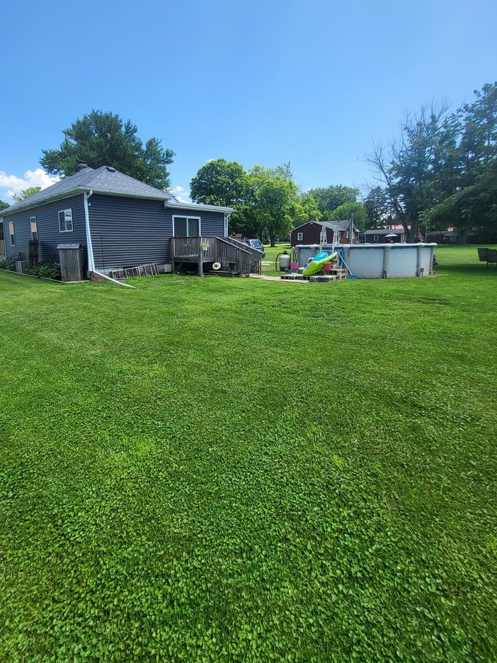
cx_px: 213
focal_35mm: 15
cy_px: 290
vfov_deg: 97.7
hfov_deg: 81.3
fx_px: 287
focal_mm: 1.74
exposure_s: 1/677
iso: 32
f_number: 2.2
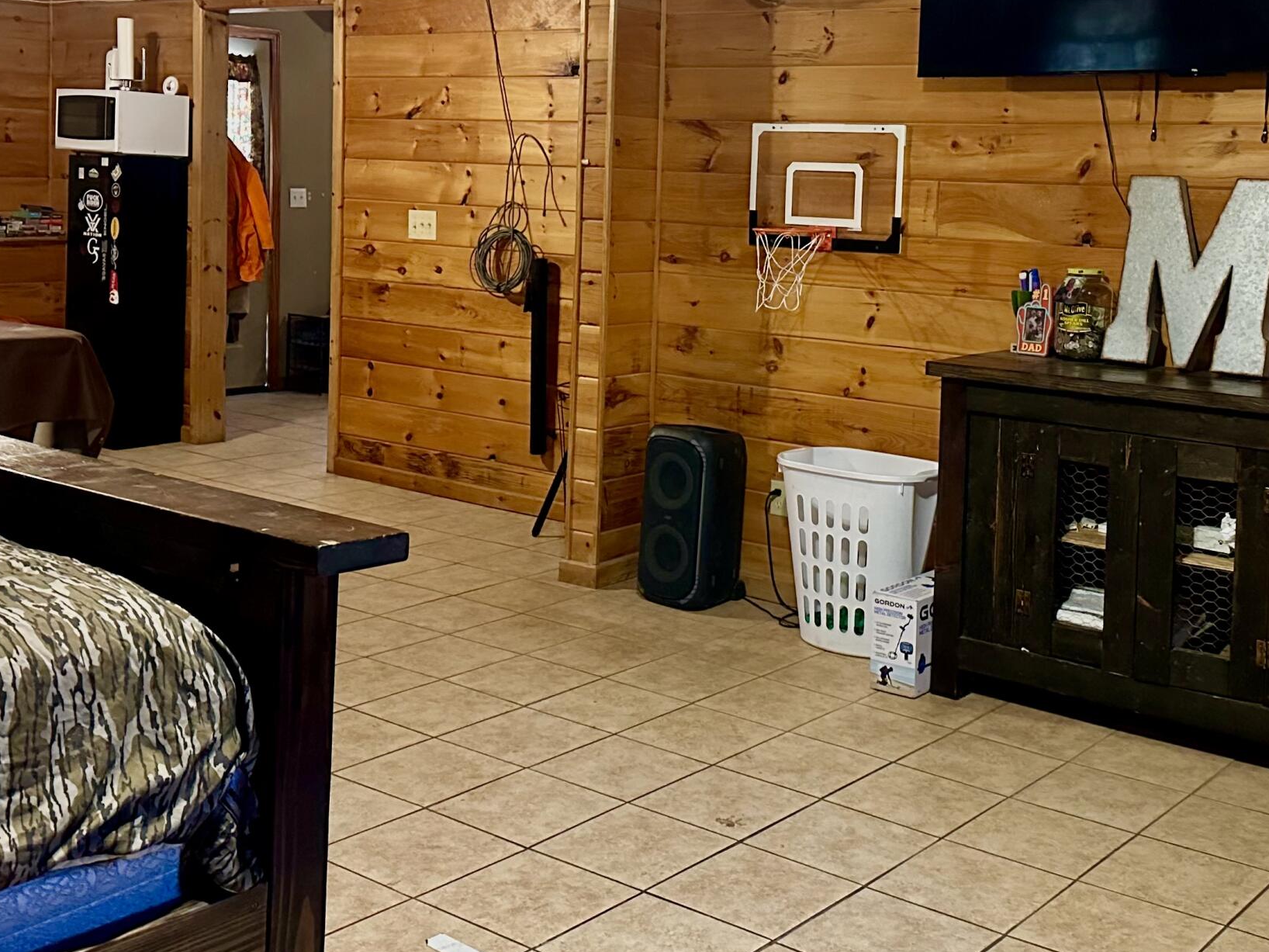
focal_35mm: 44
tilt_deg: -4.5
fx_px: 1613
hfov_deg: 42.7
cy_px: 307
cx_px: 760
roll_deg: -1.6
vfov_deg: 32.6
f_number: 1.78
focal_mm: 6.86
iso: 800
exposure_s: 1/40
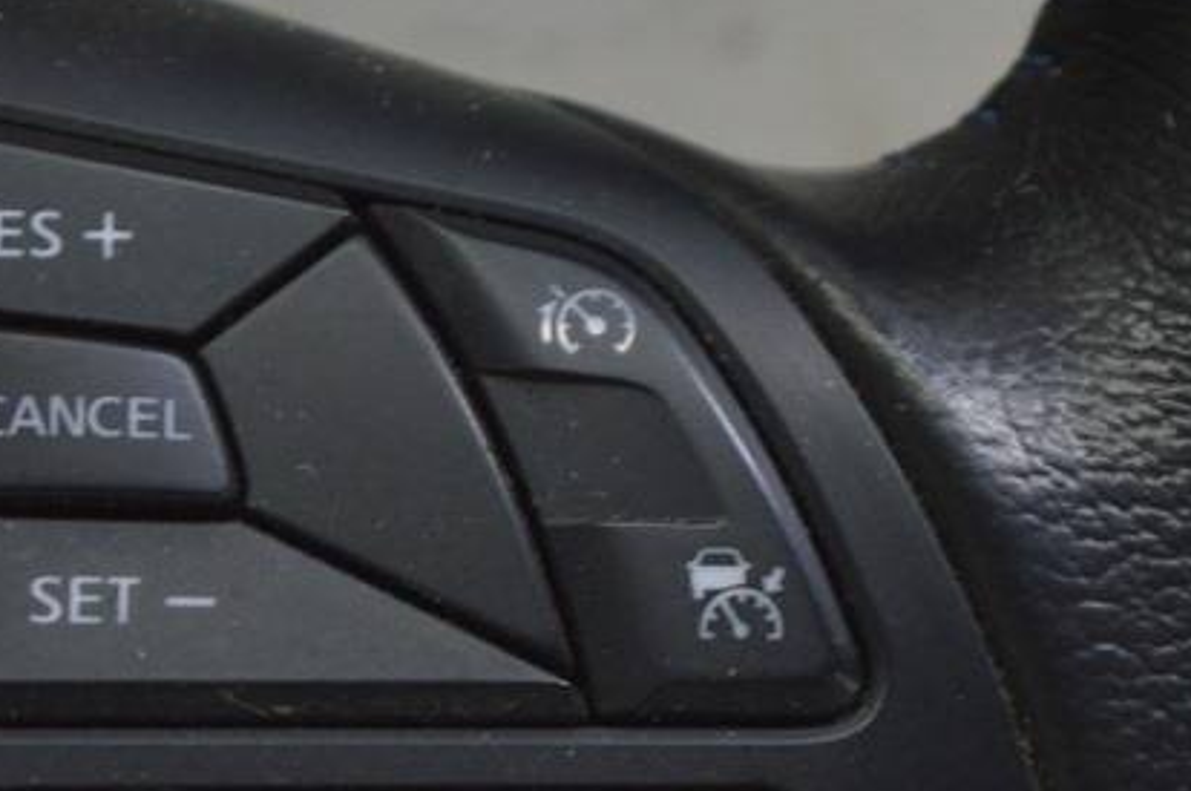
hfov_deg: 10.0
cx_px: 164
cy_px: 459
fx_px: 6749
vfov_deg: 6.7
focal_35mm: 204
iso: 400
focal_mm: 55
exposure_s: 1/30
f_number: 5.6
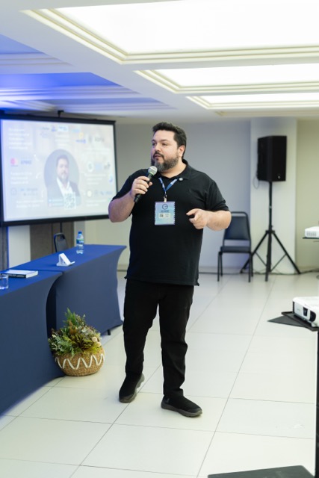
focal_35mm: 50
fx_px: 664
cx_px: 160
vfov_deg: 39.6
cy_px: 239
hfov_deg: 27.0
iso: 320
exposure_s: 1/100
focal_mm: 50
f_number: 1.8
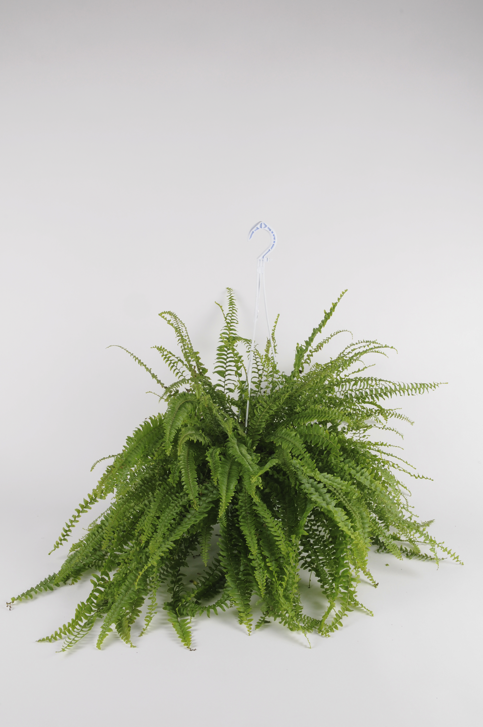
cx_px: 242
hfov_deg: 39.9
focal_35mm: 33
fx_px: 666
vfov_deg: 57.3
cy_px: 364
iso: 250
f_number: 16
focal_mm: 22
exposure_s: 1/125
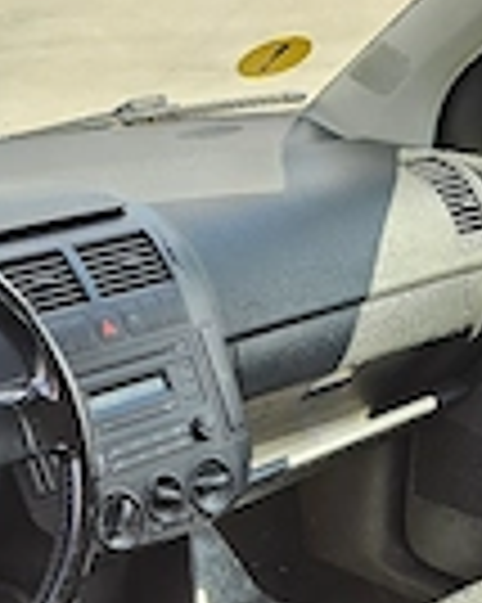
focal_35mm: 67
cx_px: 149
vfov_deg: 26.4
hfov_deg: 22.7
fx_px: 1196
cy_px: 639
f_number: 1.7
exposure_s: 1/182
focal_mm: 6.3
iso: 25
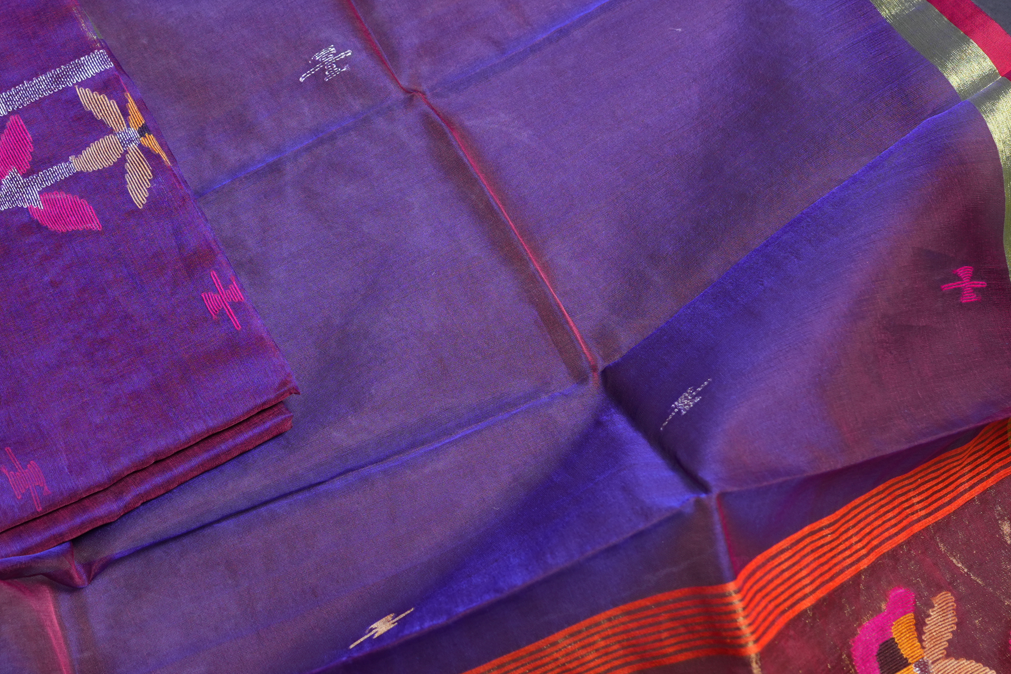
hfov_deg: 25.3
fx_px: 2134
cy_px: 252
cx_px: -15
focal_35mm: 76
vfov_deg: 17.9
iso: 400
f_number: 4.5
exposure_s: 1/100
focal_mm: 35
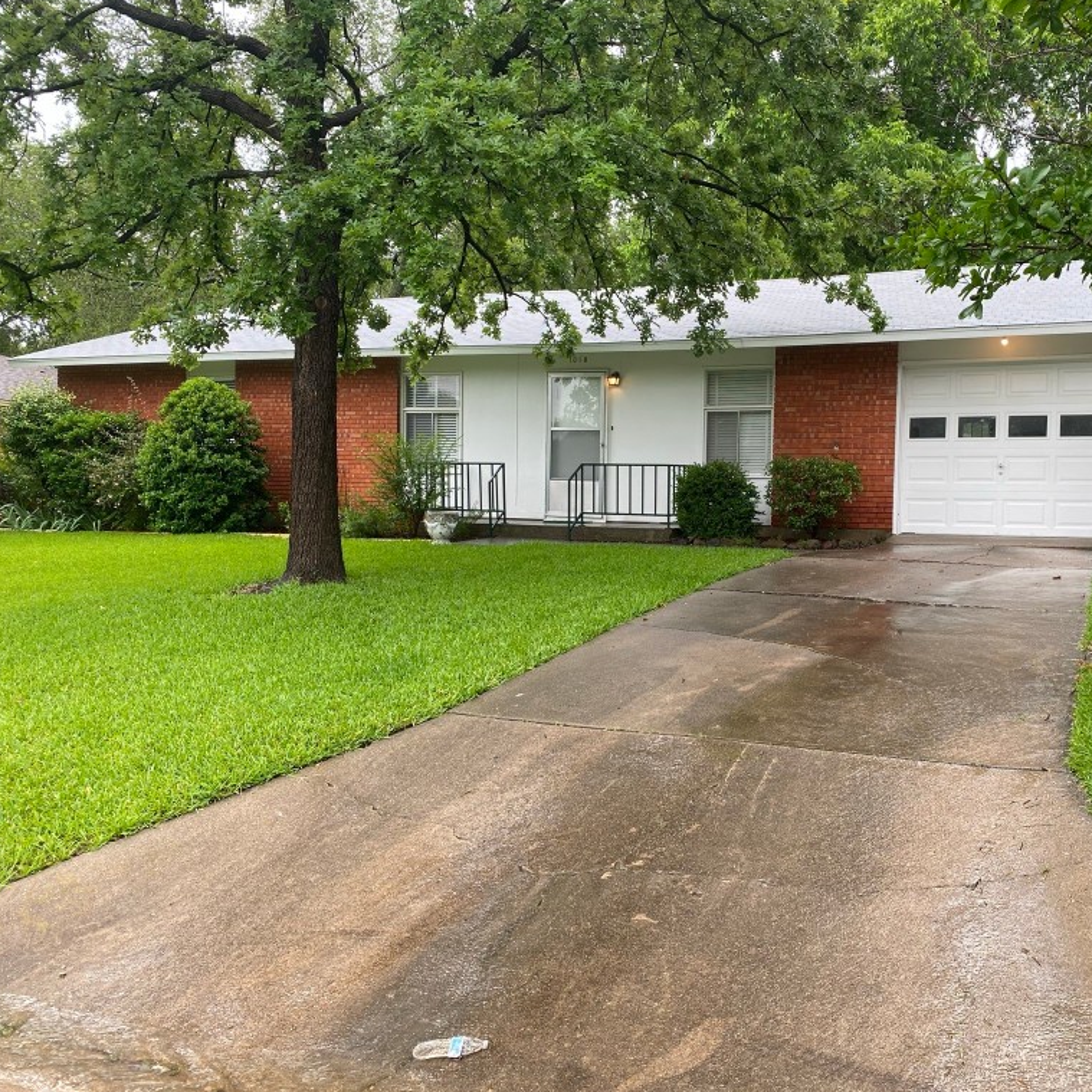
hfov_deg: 52.0
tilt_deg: -0.7
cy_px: 548
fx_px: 1106
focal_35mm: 31
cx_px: 678
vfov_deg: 52.5
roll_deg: -1.3
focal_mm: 4.25
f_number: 1.8
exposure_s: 1/149
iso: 32
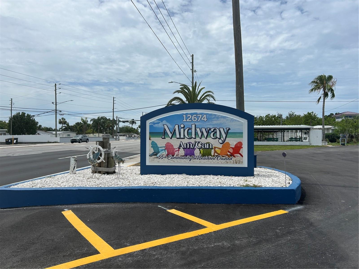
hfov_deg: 67.3
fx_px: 270
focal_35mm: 26
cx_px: 180
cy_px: 134
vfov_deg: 53.1
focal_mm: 5.7
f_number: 1.5
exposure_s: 1/10309
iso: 50
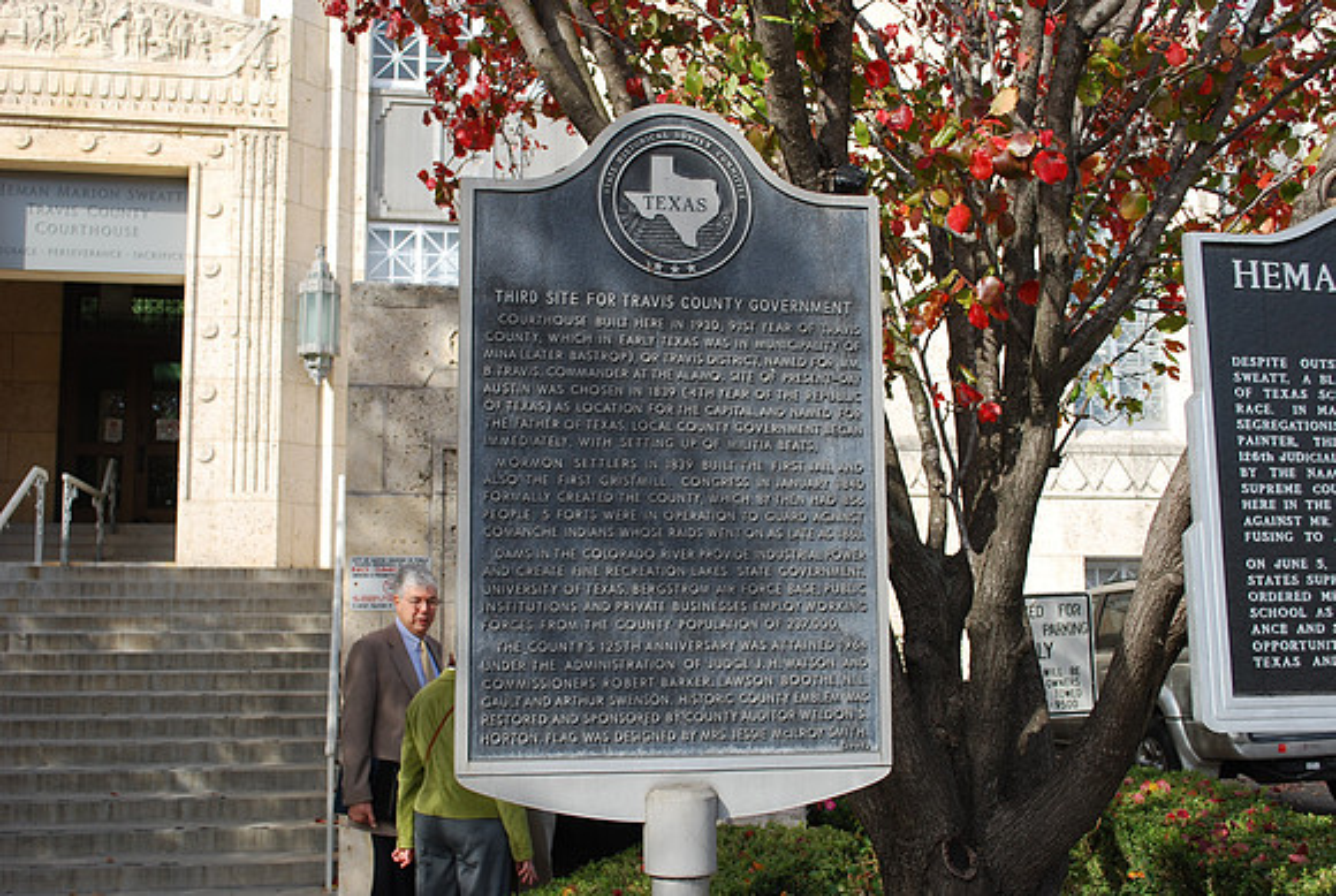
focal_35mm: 39
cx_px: 668
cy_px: 448
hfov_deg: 49.5
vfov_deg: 34.3
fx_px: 1450
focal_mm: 26
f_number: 6.3
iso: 100
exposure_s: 1/160
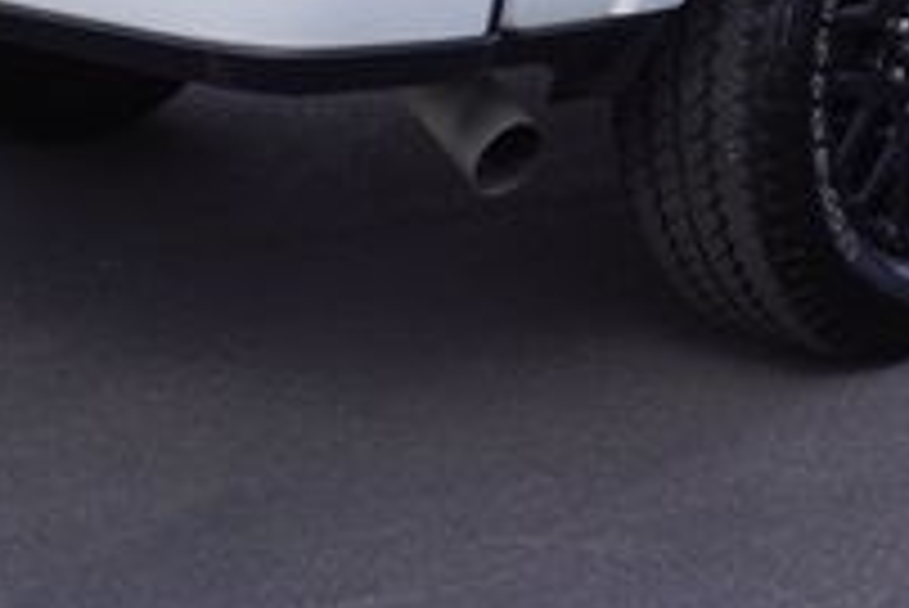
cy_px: -324
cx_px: 662
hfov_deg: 17.2
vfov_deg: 11.1
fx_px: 2996
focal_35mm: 119
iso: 100
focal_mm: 25
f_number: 10
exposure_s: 1/125
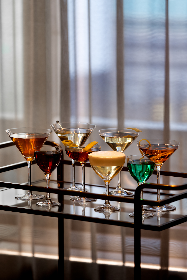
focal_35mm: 200
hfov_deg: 6.9
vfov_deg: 10.3
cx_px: 94
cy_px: 140
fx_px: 1558
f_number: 5
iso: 100
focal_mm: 200
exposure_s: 1/10
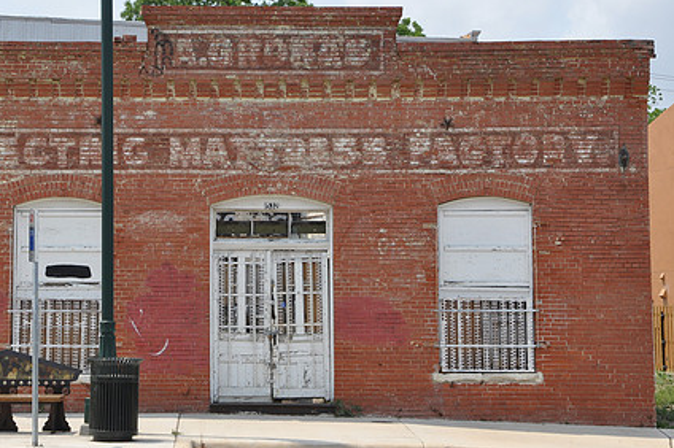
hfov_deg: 24.7
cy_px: 183
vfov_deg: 16.6
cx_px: 253
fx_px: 1534
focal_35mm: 82
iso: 200
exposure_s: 1/320
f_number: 9
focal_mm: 40
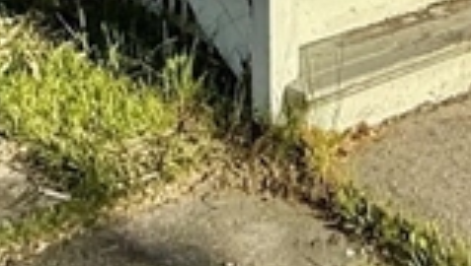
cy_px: -736
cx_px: 361
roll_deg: +1.0
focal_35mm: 98
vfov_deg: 8.3
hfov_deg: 21.5
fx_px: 1226
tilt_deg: +14.7
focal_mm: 2.22
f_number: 2.2
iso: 50
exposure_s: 1/1901
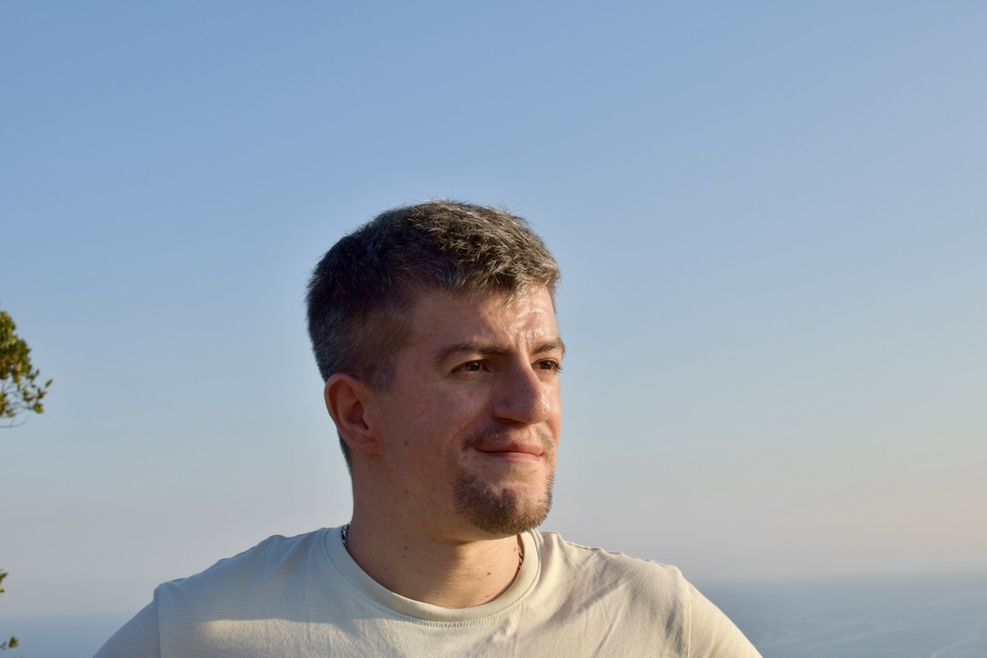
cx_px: 494
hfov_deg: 37.9
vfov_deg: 25.8
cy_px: 329
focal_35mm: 52
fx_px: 1439
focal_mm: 35
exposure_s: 1/320
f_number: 9
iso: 200
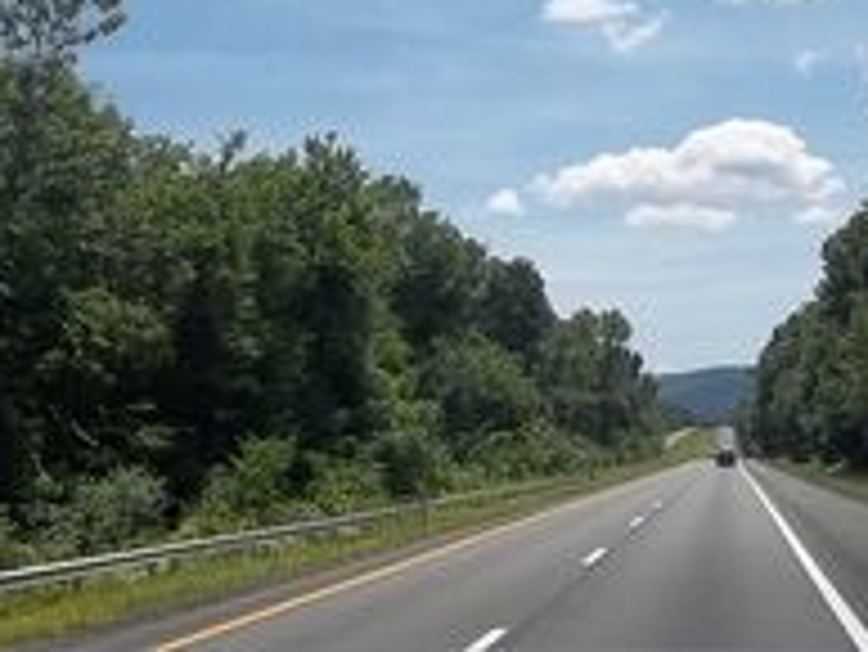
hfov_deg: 33.3
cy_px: 144
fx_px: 1405
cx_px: 697
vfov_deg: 25.7
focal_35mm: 56
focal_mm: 4.9
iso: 80
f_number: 8.9
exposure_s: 1/250
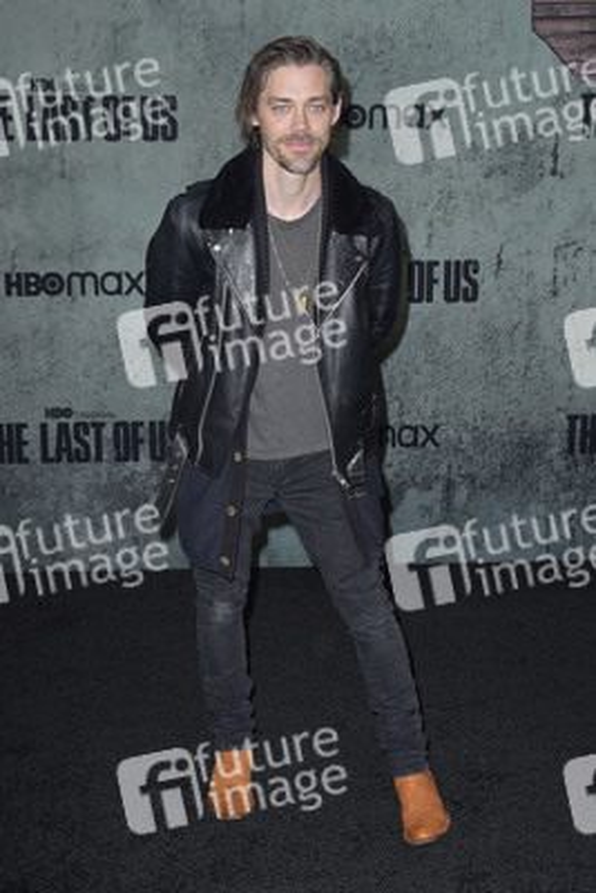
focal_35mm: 44
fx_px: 1092
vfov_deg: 44.5
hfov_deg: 30.5
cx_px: 298
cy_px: 446
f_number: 6.3
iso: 640
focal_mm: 44
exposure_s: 1/250
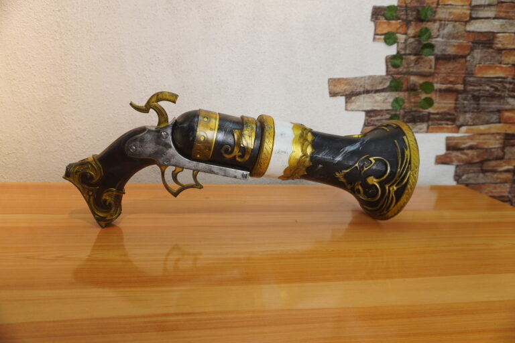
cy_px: 172
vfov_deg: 53.1
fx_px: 343
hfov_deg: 73.7
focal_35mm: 24
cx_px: 258
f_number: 4
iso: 400
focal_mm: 16
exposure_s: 1/100
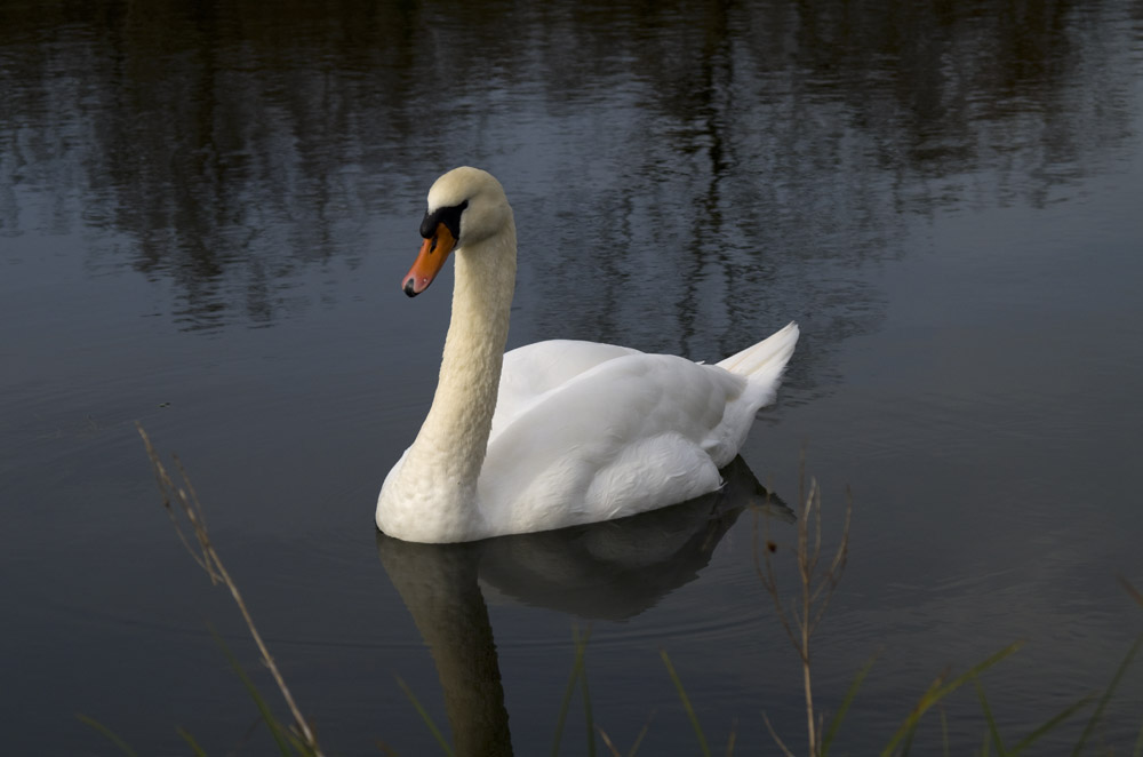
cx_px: 572
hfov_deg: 14.5
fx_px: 4498
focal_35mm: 142
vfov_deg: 9.6
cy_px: 378
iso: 400
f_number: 8
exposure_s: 1/160
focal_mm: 95
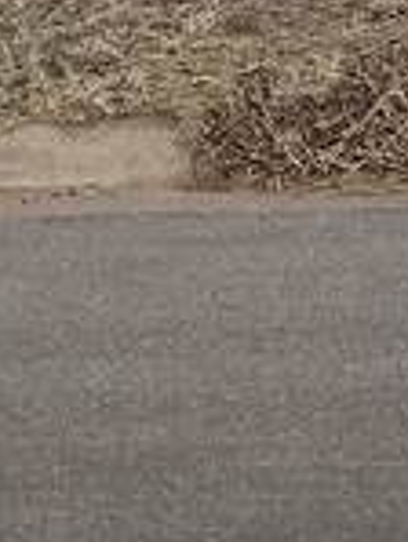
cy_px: -466
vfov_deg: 11.0
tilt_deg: -2.8
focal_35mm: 167
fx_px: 2621
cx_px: 342
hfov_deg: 8.9
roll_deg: +0.9
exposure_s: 1/5848
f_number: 1.6
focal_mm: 5.1
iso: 50
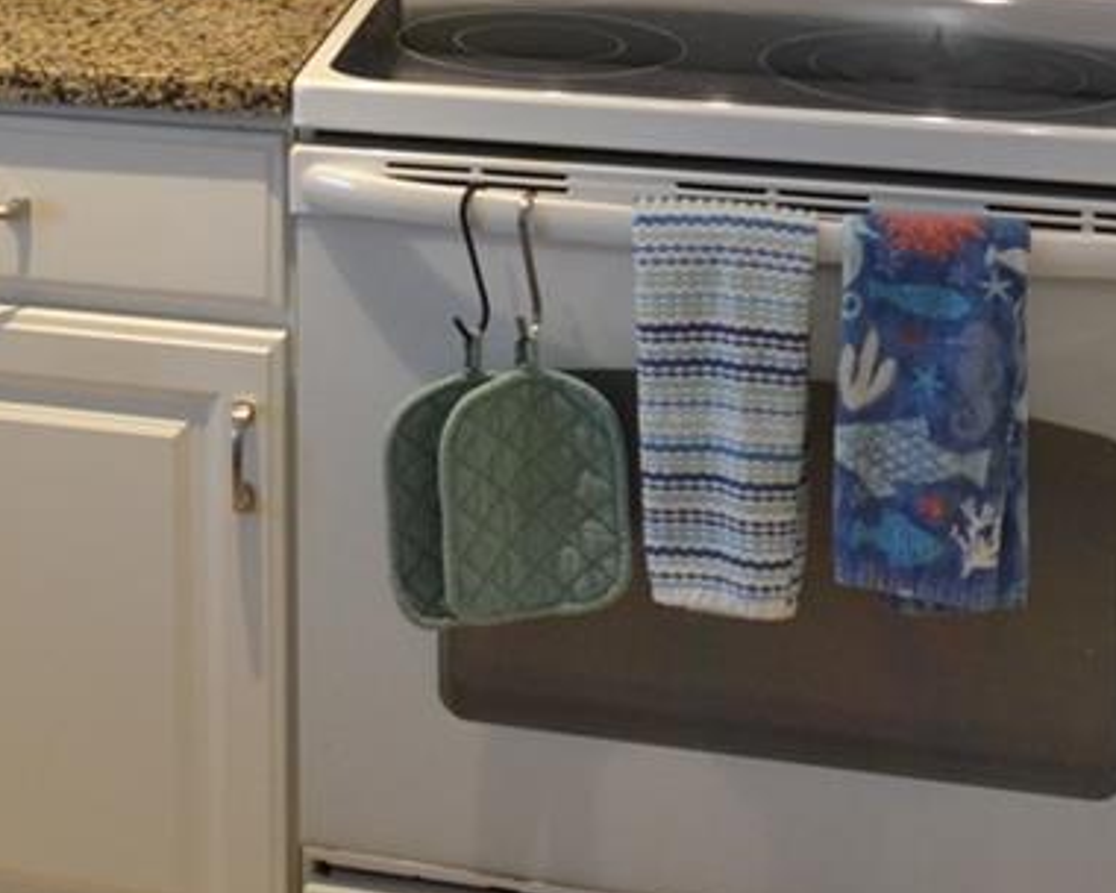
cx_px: -26
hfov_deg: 22.1
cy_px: -394
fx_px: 2741
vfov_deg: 17.0
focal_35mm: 83
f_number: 4
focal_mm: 14
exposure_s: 1/60
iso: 400
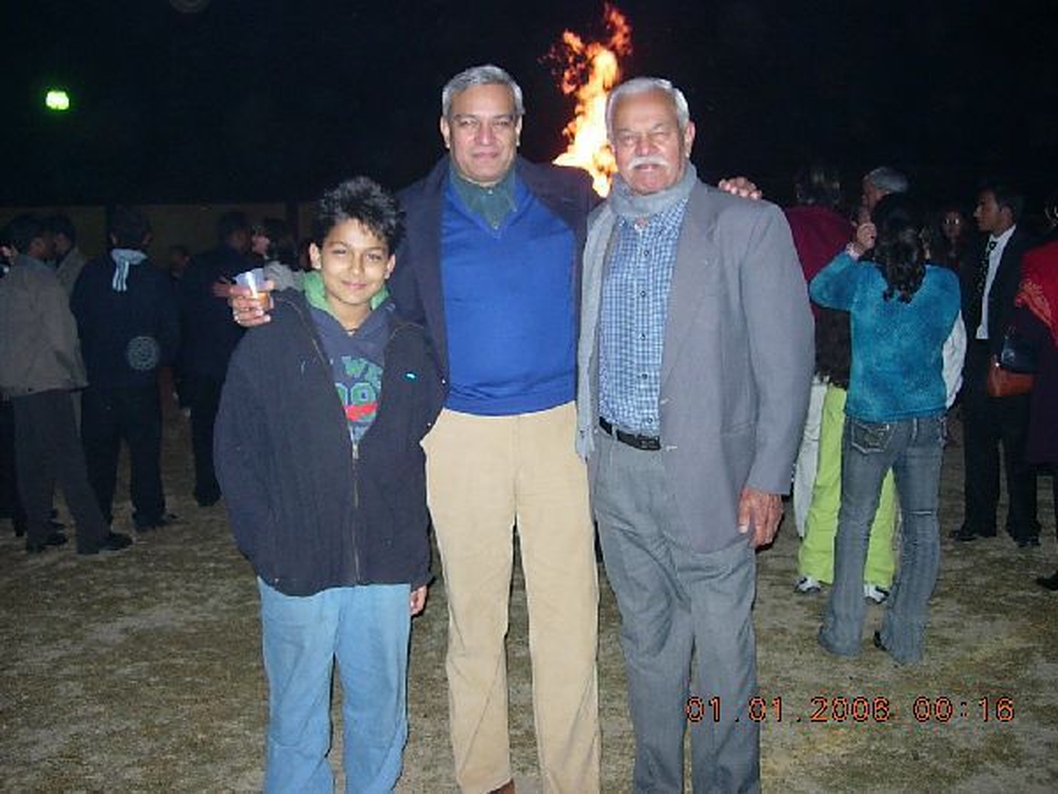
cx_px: 529
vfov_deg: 37.7
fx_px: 1161
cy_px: 397
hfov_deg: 49.0
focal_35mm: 38
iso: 183
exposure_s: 1/148
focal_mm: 7.8
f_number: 2.8
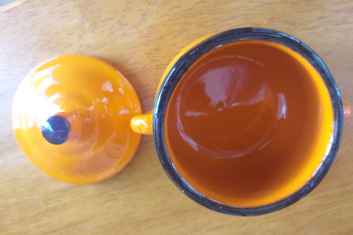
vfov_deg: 46.4
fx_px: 275
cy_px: 117
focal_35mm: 28
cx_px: 179
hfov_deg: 65.5
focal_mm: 3.6
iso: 250
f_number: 1.9
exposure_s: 1/25
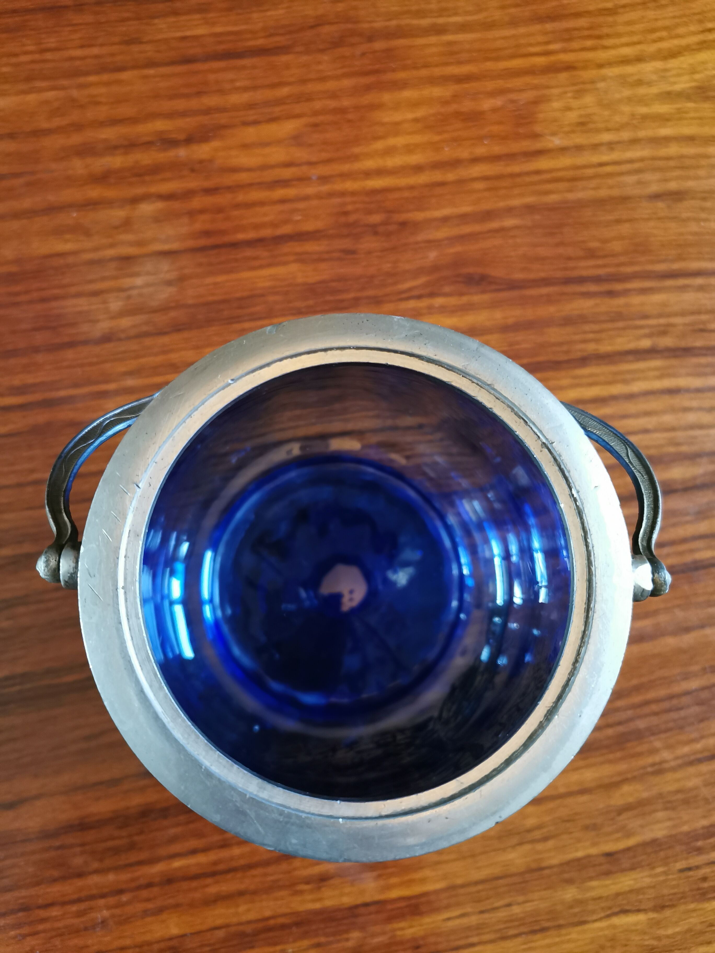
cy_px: 476
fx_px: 744
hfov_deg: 51.4
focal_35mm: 27
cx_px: 358
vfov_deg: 65.3
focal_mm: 5.56
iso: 500
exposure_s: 1/30
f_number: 1.6
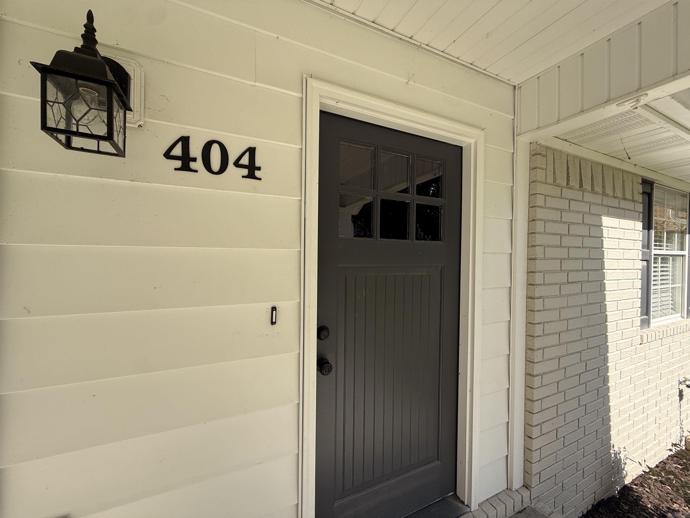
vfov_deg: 85.7
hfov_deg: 102.1
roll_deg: -0.6
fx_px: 279
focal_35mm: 14
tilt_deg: +0.1
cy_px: 259
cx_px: 345
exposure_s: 1/679
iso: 50
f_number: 2.2
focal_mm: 2.22
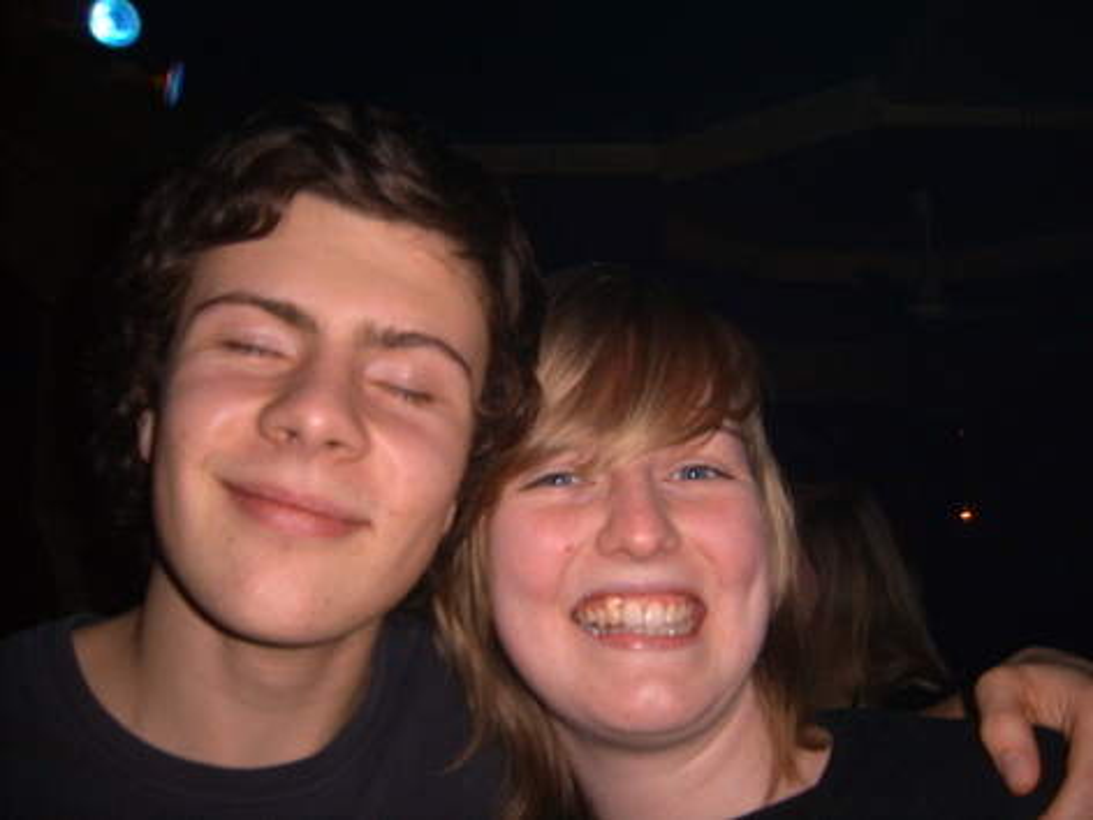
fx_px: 1105
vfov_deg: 40.7
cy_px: 410
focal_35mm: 35
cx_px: 546
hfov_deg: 52.6
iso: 100
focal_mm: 5.8
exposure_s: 1/30
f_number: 2.8
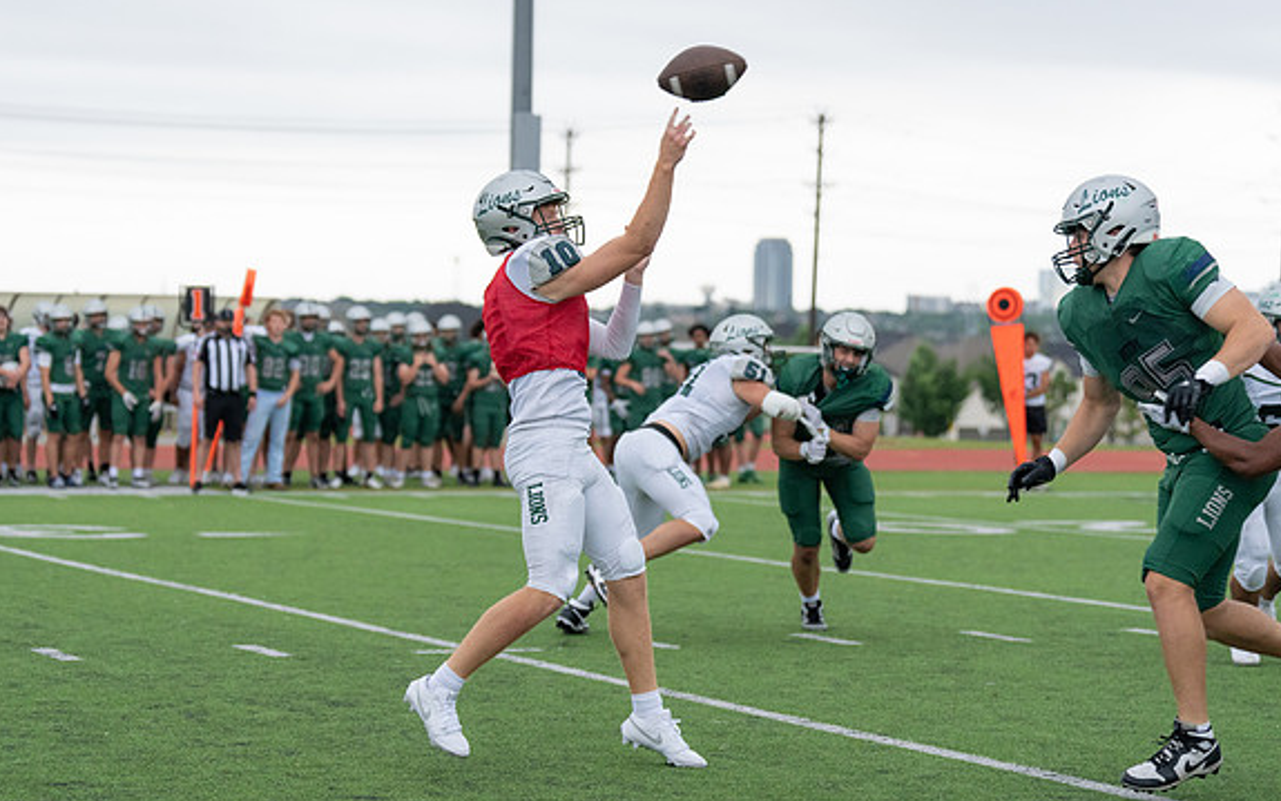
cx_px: 583
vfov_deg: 13.5
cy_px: 393
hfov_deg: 21.4
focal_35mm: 97
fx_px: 3387
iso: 2500
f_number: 2.8
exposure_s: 1/1250
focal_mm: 82
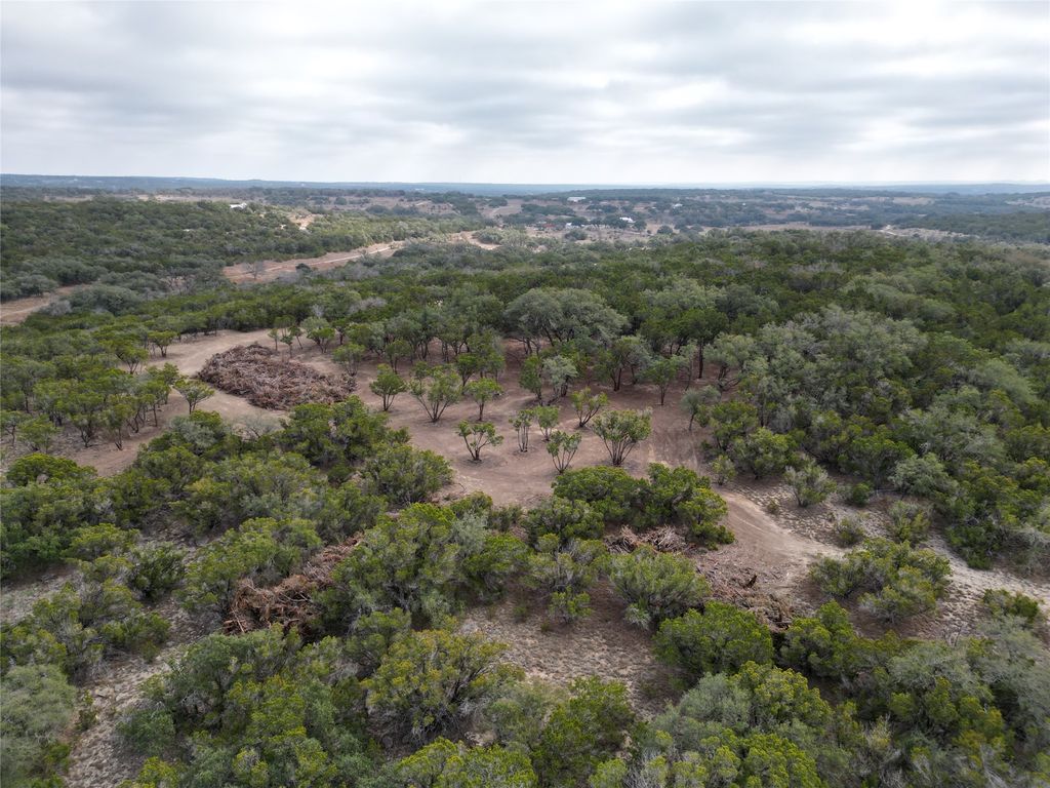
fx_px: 728
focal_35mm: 24
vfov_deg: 56.8
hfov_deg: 71.6
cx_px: 525
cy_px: 394
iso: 120
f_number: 1.7
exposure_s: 1/2000
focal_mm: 6.72
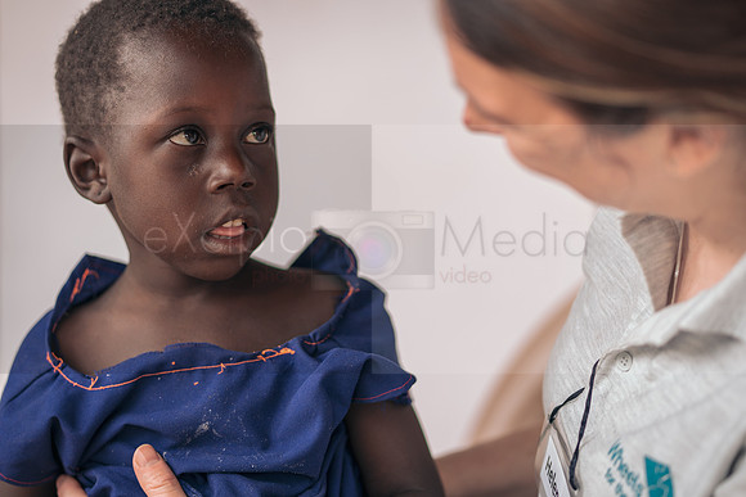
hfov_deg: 23.9
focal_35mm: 85
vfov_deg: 16.1
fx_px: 1762
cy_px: 248
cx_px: 373
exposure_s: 1/250
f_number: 1.8
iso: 100
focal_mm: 85
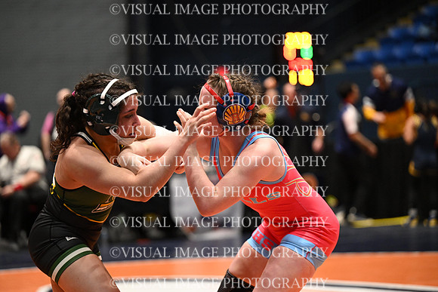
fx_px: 1460
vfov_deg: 11.4
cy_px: 146
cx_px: 219
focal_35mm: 120
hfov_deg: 17.1
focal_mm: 120
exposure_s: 1/960
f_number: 2.8
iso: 4500
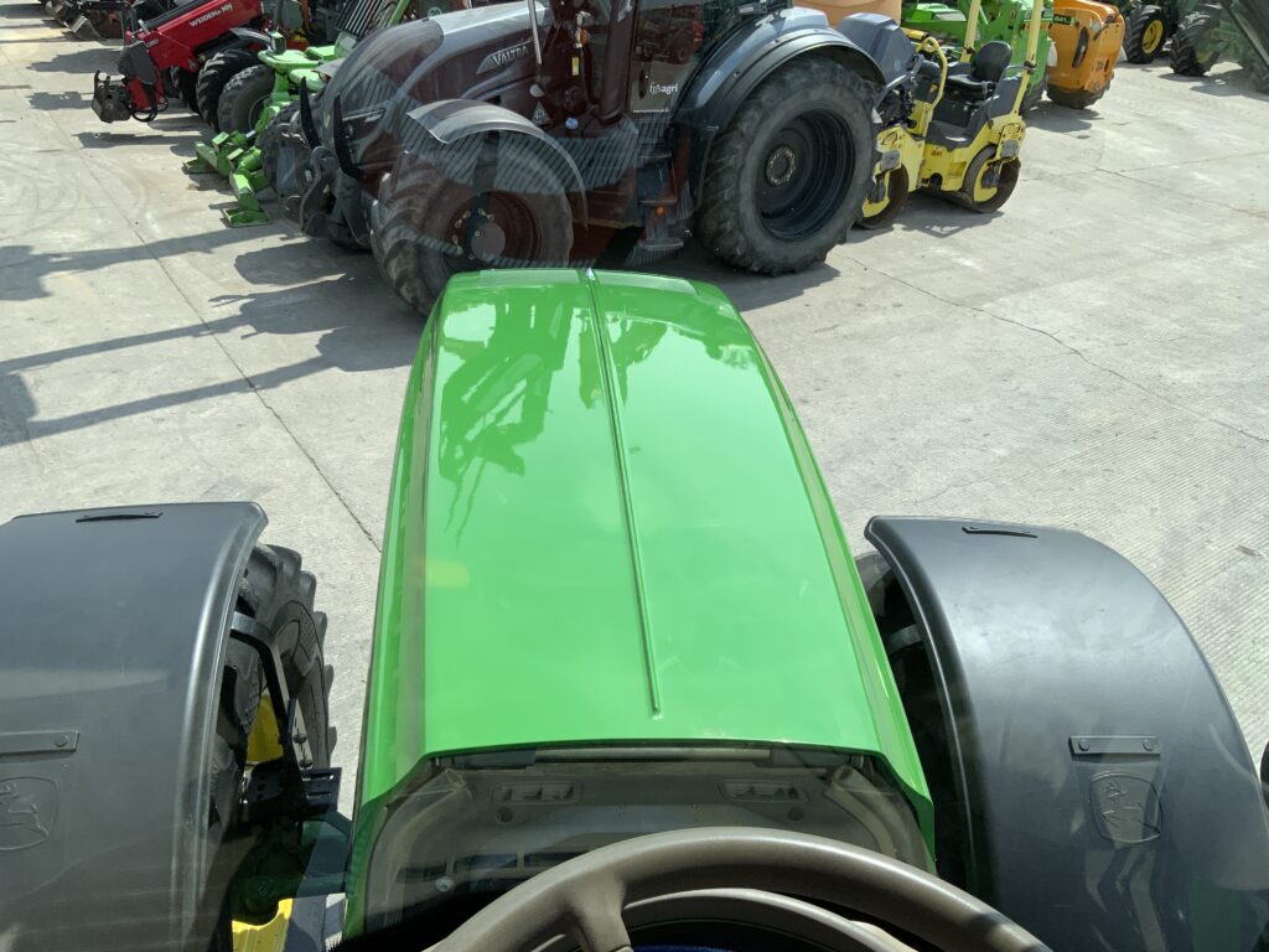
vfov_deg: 48.2
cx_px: 634
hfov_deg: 61.7
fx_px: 1063
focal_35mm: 29
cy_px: 476
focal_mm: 3
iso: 16
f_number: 1.8
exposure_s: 1/1279
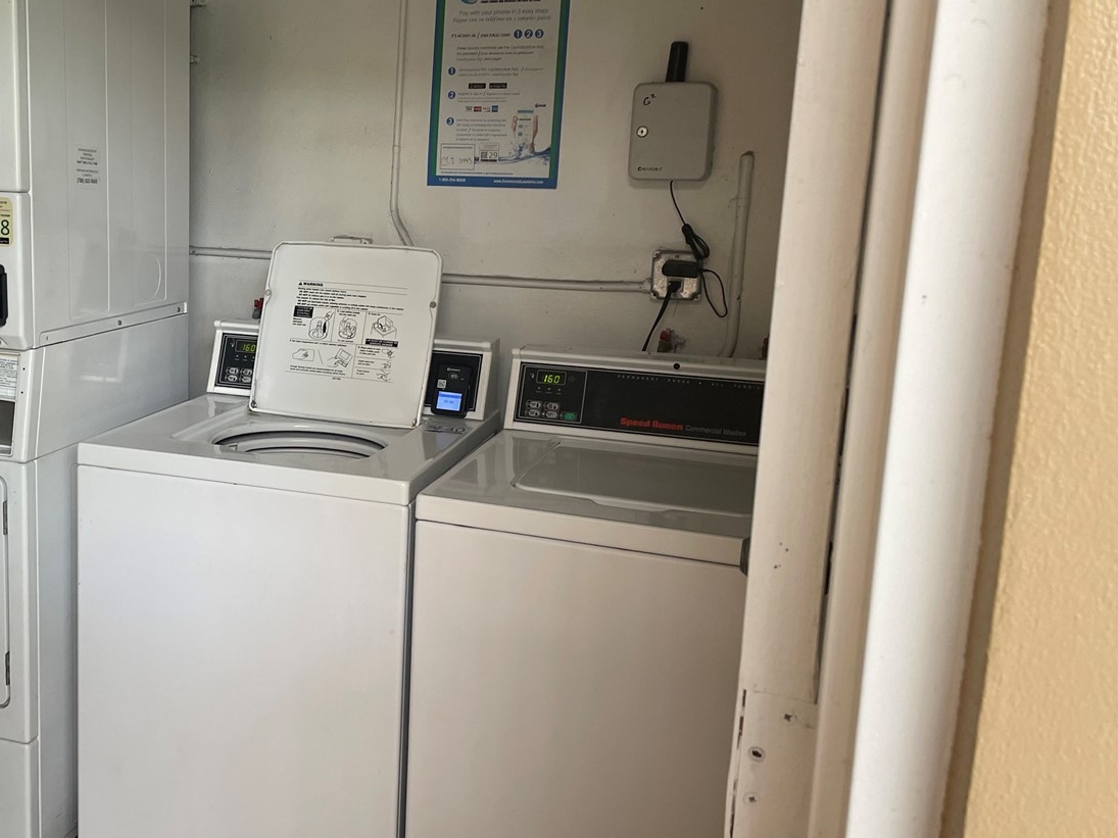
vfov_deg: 37.7
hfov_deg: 47.5
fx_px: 1227
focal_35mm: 38
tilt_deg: -12.3
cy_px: 396
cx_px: 303
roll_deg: -0.7
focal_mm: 4.2
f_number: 1.6
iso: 80
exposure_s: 1/121
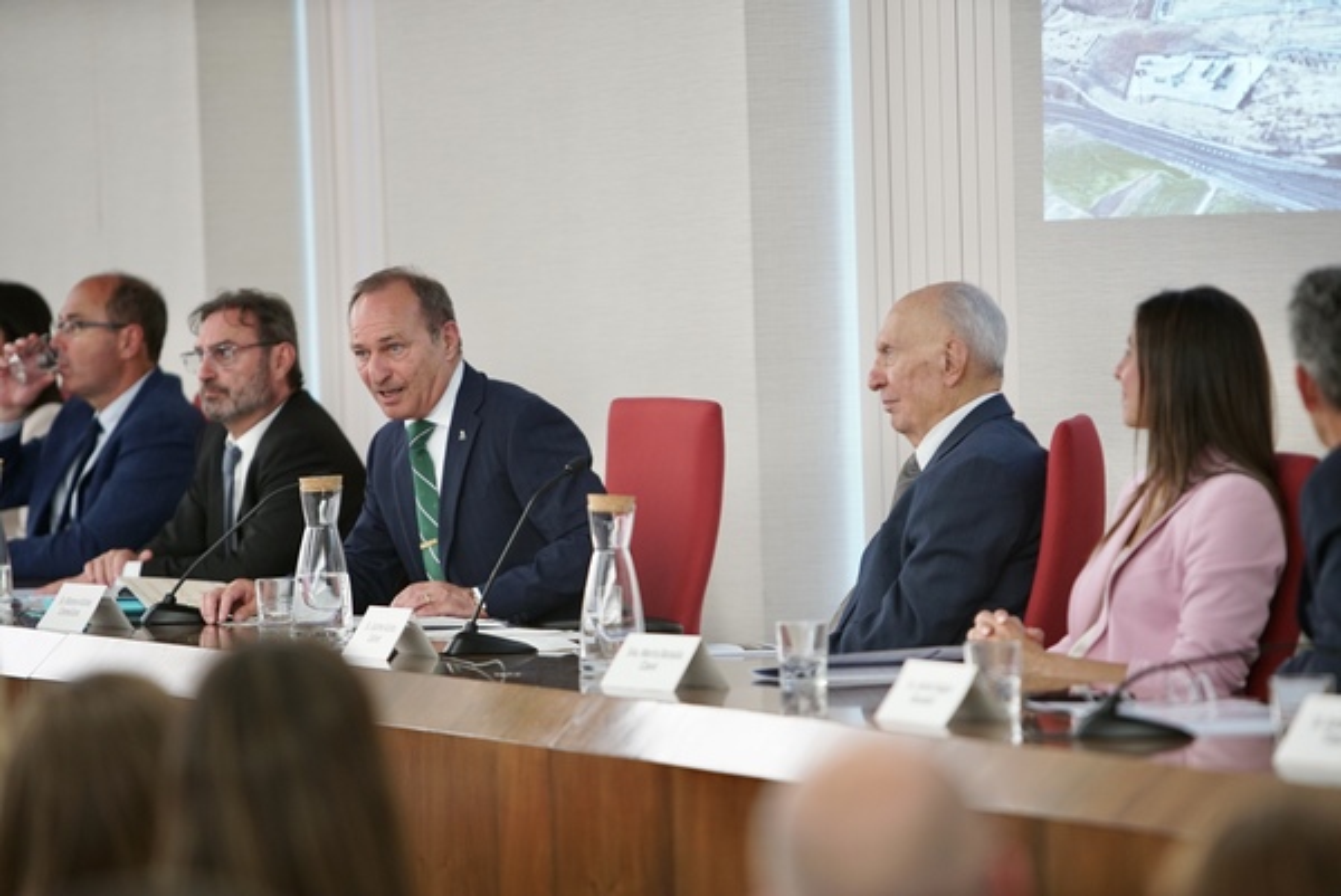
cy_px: 448
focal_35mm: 200
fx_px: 7455
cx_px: 670
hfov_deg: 10.3
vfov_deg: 6.9
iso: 800
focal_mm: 200
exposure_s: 1/50
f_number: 2.8
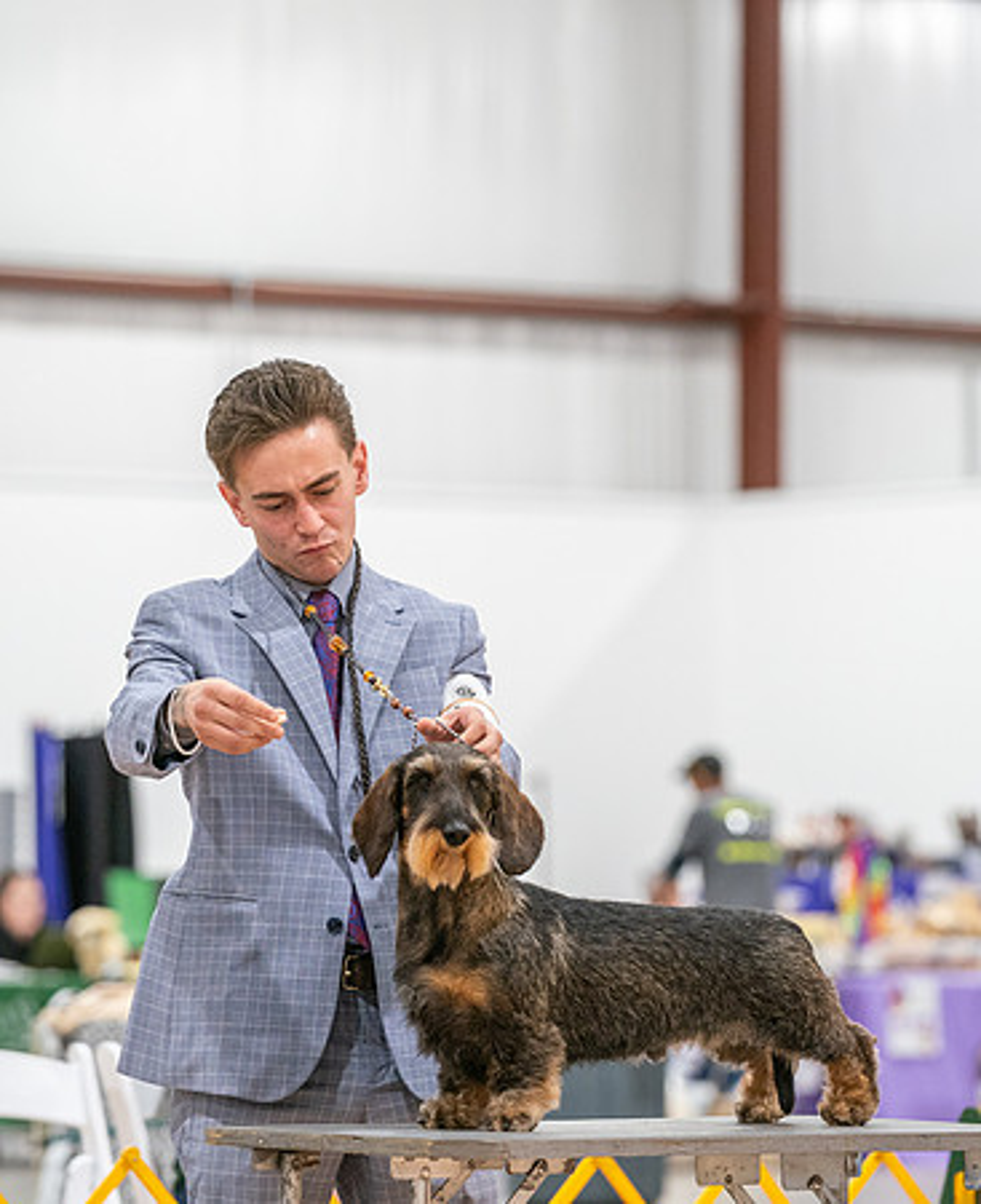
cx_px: 440
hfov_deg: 7.6
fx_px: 7360
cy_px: 646
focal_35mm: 205
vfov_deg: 9.3
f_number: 3.5
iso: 2000
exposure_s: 1/250
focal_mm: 137
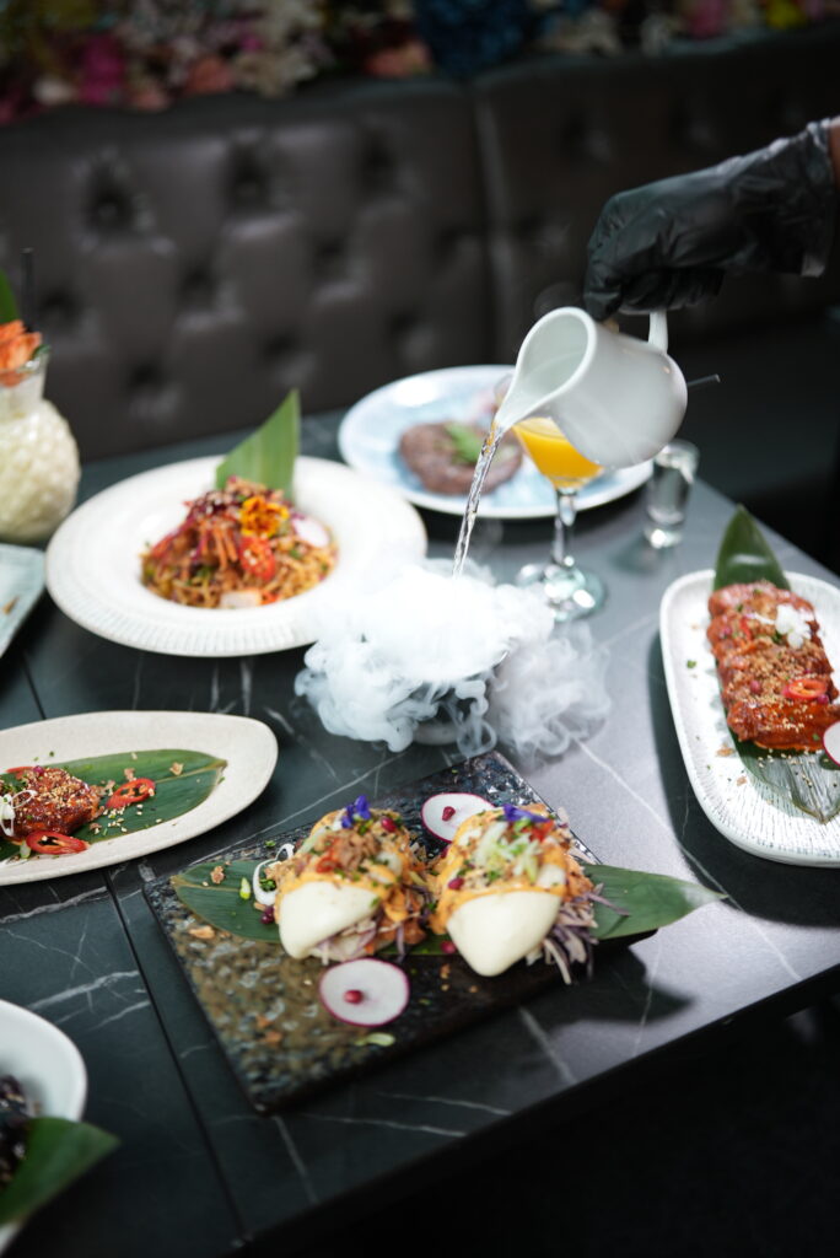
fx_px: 1223
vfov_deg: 54.4
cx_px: 420
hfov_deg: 37.9
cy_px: 629
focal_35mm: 35
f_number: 1.4
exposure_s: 1/125
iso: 320
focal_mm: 35
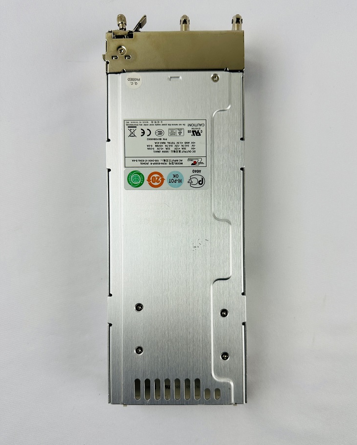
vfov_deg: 65.9
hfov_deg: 54.9
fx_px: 343
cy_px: 238
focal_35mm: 26
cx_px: 185
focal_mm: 6.86
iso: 64
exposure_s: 1/185
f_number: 1.78
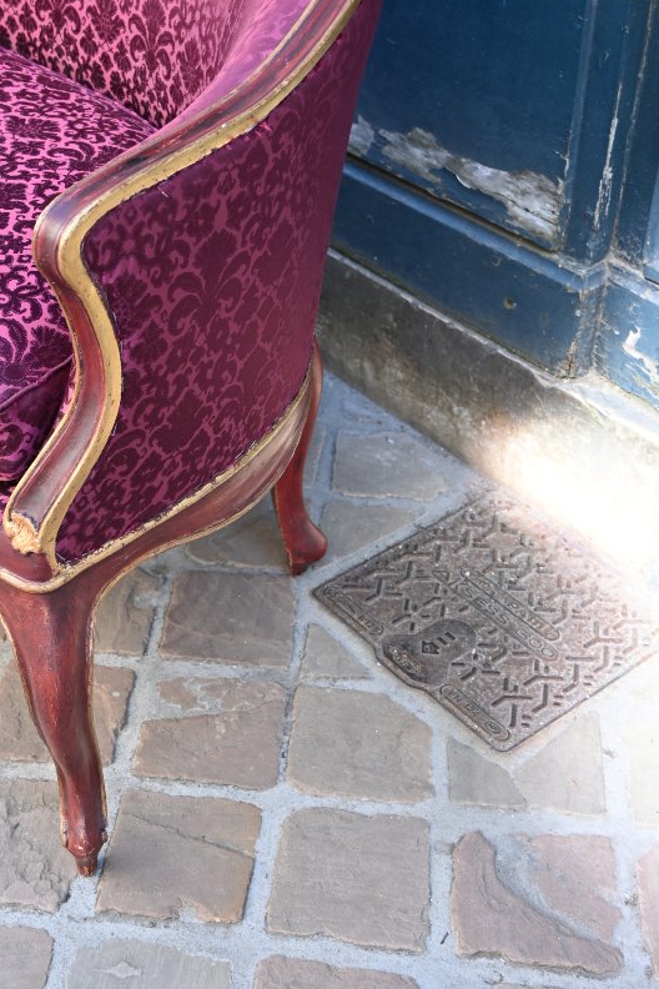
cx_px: 162
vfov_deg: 38.5
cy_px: 357
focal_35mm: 51
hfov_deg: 26.1
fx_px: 1404
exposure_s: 1/60
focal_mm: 22.5
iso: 100
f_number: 3.8
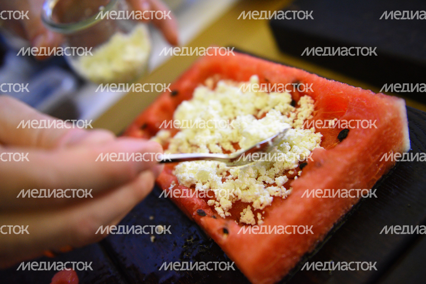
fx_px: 450
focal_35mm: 38
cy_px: 142
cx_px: 213
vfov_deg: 35.1
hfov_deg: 50.7
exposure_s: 1/160
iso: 4000
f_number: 2.8
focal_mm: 38
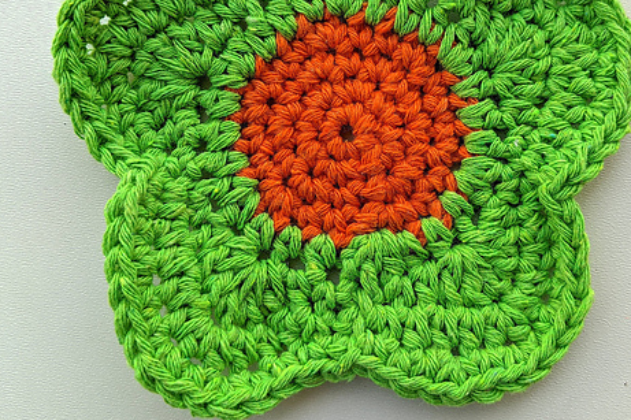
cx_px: 355
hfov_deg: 49.5
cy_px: 130
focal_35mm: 39
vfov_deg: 33.8
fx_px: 683
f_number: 1.8
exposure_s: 1/258
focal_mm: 4.44
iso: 40
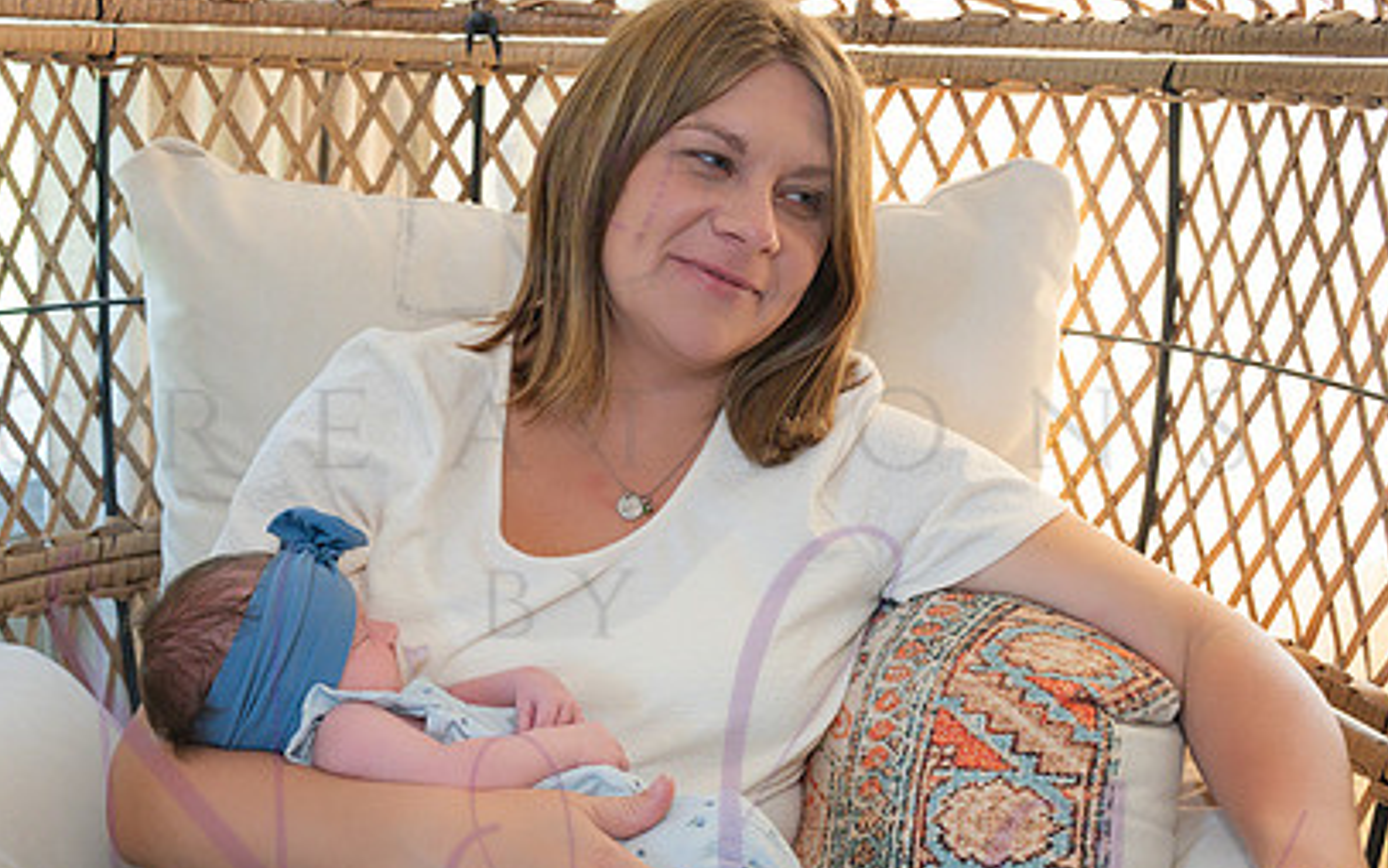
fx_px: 1930
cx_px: 622
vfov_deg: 25.2
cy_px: 596
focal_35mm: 51
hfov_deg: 39.5
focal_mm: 35
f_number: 4
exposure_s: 1/320
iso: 1600
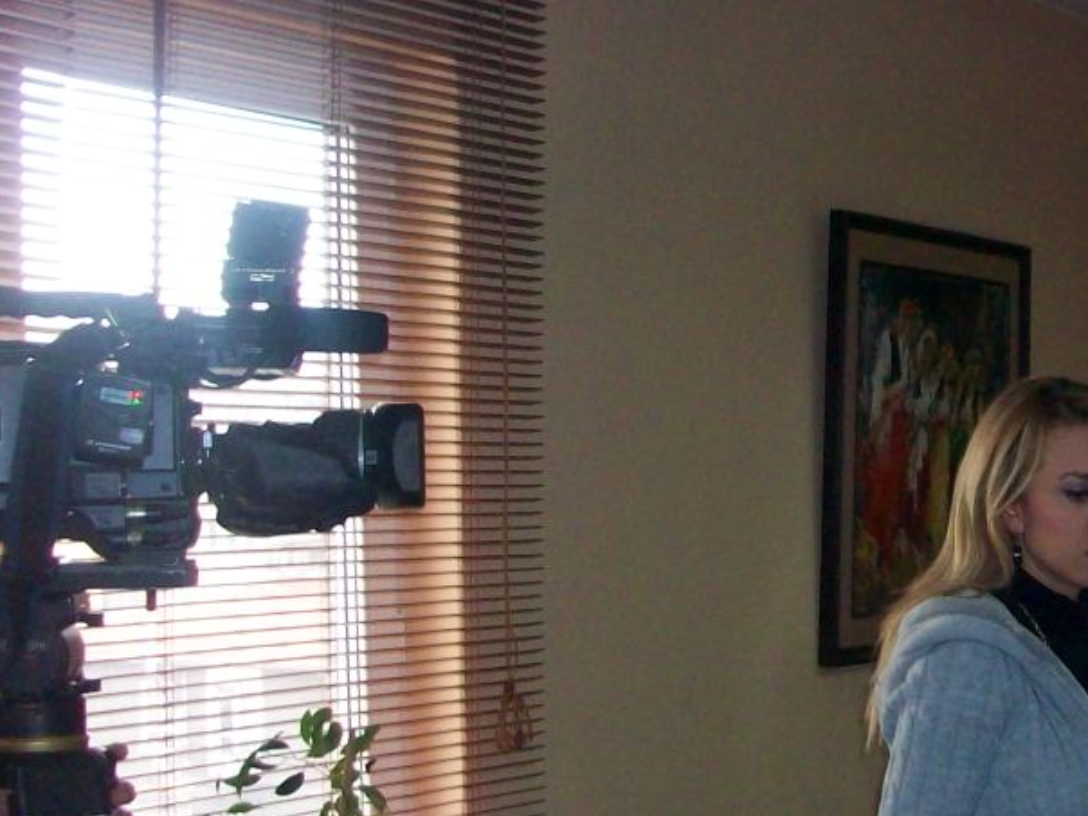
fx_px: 2263
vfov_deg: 20.4
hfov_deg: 25.6
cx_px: 1099
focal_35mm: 72
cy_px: 461
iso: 200
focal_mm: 5.7
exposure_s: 1/60
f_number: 2.8
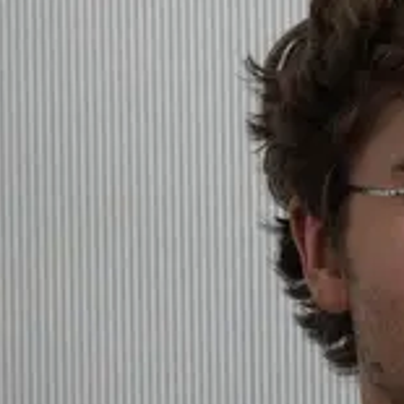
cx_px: 511
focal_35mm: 115
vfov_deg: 15.1
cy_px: 275
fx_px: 1518
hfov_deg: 14.6
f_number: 2.8
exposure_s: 1/50
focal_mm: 15.87
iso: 250
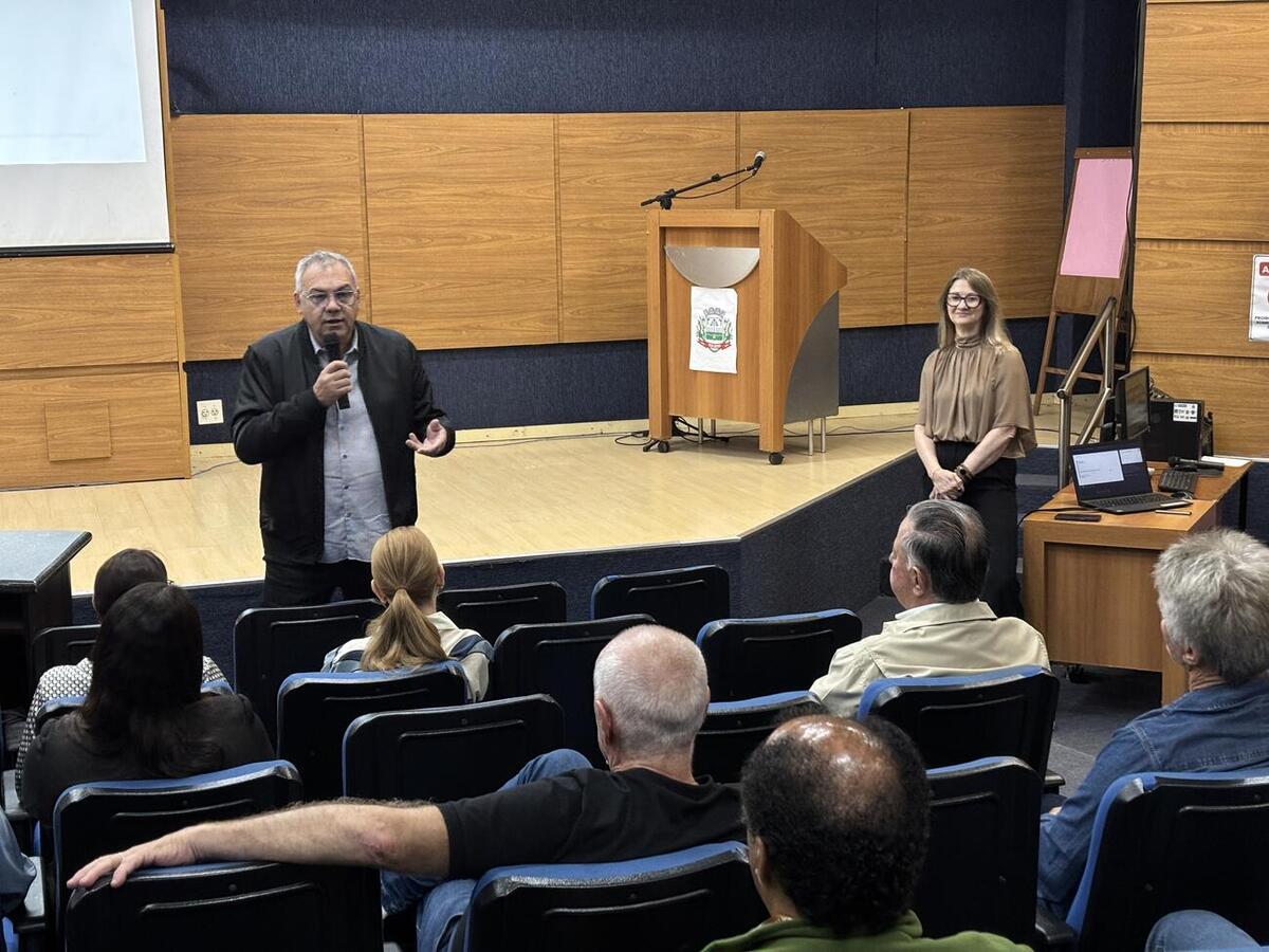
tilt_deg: -9.3
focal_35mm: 52
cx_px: 634
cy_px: 476
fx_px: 1906
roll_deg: +1.1
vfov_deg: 28.0
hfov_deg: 36.8
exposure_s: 1/60
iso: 125
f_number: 1.6
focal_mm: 5.96
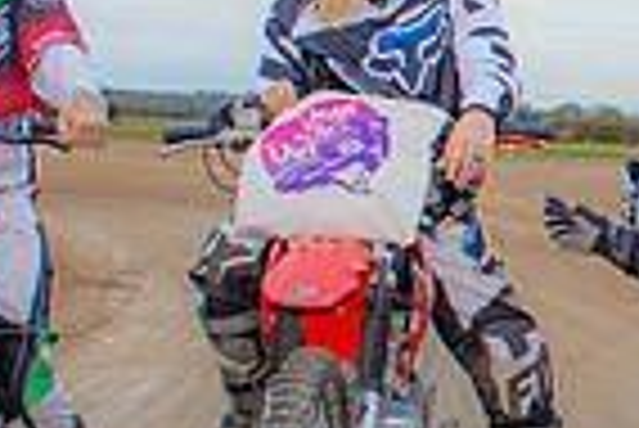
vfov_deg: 11.3
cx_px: 867
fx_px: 2168
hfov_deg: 15.8
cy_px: 191
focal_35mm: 122
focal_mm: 18
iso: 400
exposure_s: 1/250
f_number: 5
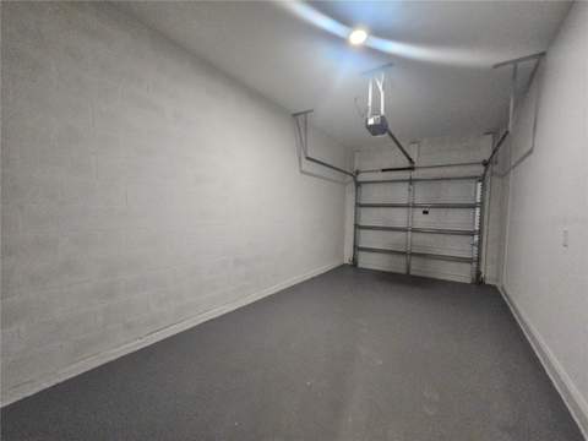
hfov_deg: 106.2
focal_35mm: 13
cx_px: 294
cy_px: 220
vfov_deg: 89.9
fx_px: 221
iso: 500
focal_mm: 2.2
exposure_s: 1/30
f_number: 2.2
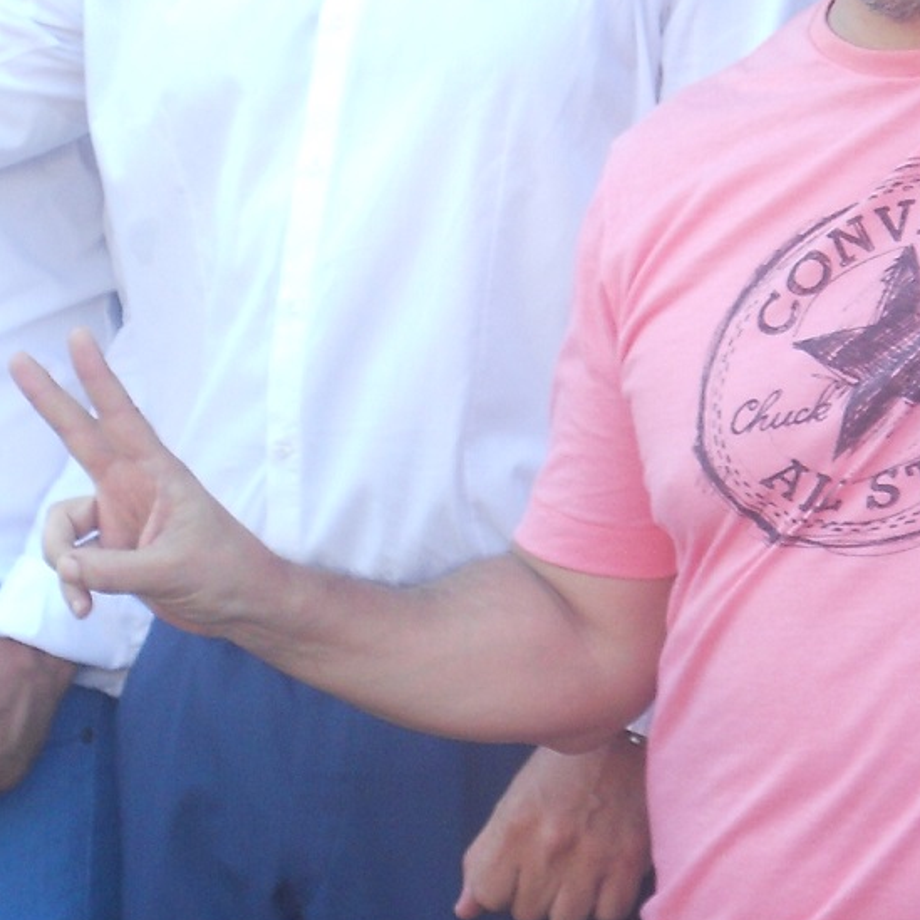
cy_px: 82
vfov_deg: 8.5
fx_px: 6164
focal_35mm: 205
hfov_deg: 8.5
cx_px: 620
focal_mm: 11.7
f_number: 5.3
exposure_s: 1/40
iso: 80
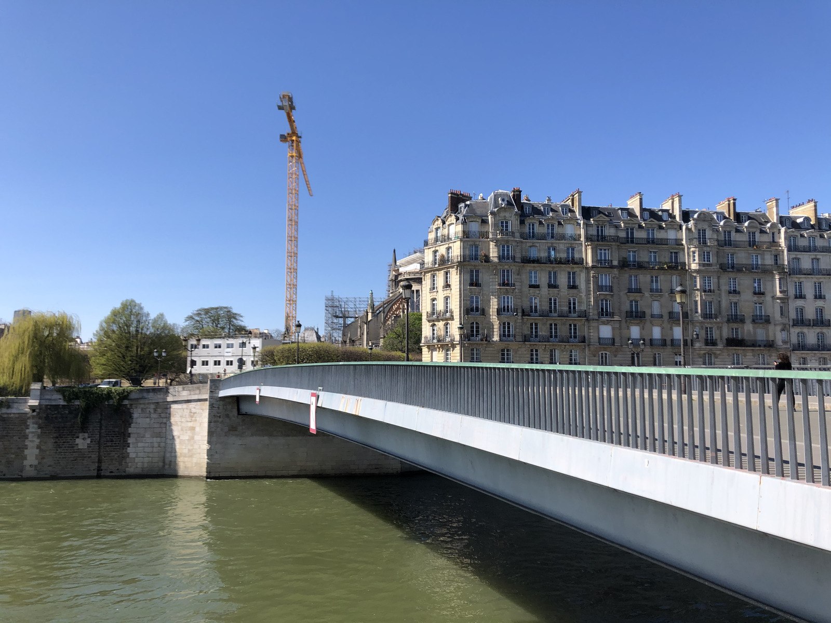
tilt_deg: +5.4
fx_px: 672
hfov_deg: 63.4
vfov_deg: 49.7
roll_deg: +0.4
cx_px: 416
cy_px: 312
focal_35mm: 28
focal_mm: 4
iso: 20
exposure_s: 1/1869
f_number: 1.8
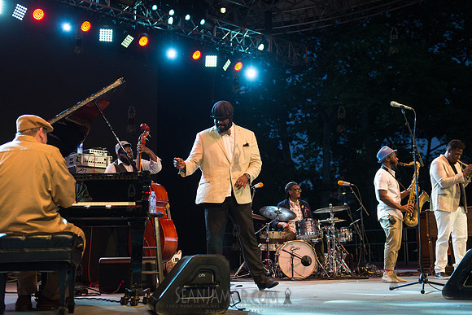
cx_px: 236
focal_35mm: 48
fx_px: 629
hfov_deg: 41.1
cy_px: 158
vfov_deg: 28.1
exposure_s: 1/500
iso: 1600
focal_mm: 48
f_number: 3.2
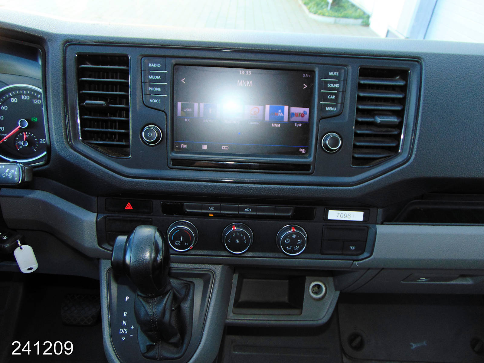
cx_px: 242
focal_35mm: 25
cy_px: 182
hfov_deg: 69.4
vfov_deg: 54.9
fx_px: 350
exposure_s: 1/30
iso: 80
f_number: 3
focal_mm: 4.5
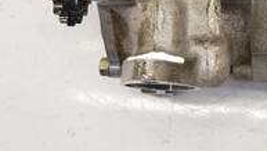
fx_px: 461
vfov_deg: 18.0
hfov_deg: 30.5
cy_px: -8
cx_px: 253
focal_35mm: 65
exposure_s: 1/60
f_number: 3.5
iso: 250
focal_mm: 12
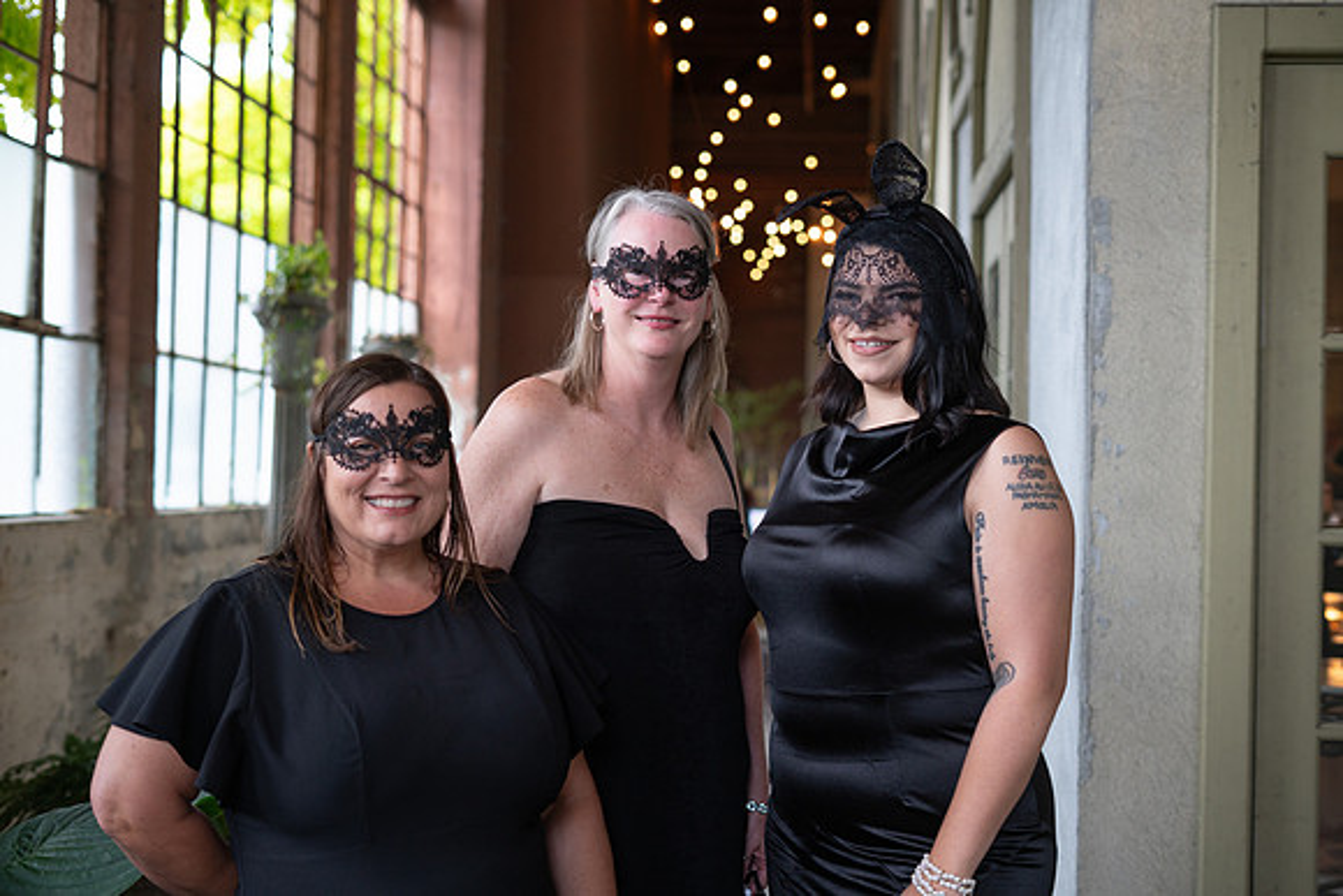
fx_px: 1866
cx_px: 672
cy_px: 448
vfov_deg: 27.0
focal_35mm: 50
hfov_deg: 39.6
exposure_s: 1/100
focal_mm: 50
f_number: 2.8
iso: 400
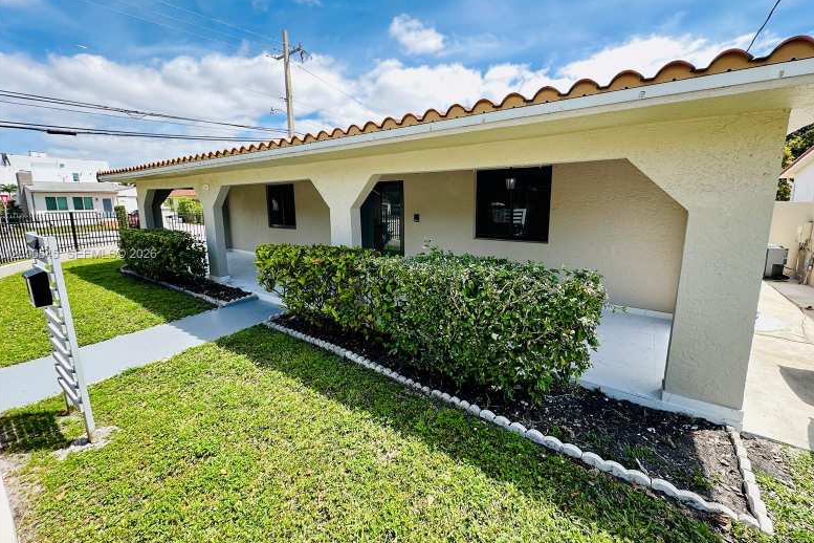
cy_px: 255
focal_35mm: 15
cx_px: 413
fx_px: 339
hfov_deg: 100.4
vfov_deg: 77.2
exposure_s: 1/396
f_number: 2.2
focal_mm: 2.22
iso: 40
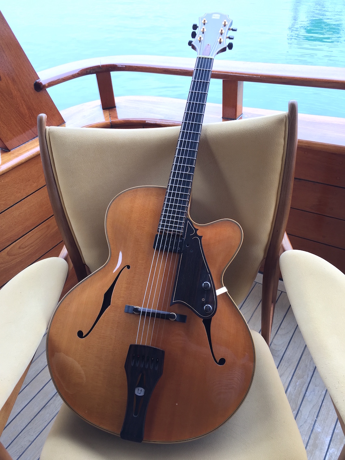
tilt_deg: -38.5
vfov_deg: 61.7
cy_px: 230
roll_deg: +3.0
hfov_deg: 48.2
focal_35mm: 29
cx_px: 172
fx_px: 386
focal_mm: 4.15
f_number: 2.2
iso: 32
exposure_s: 1/33
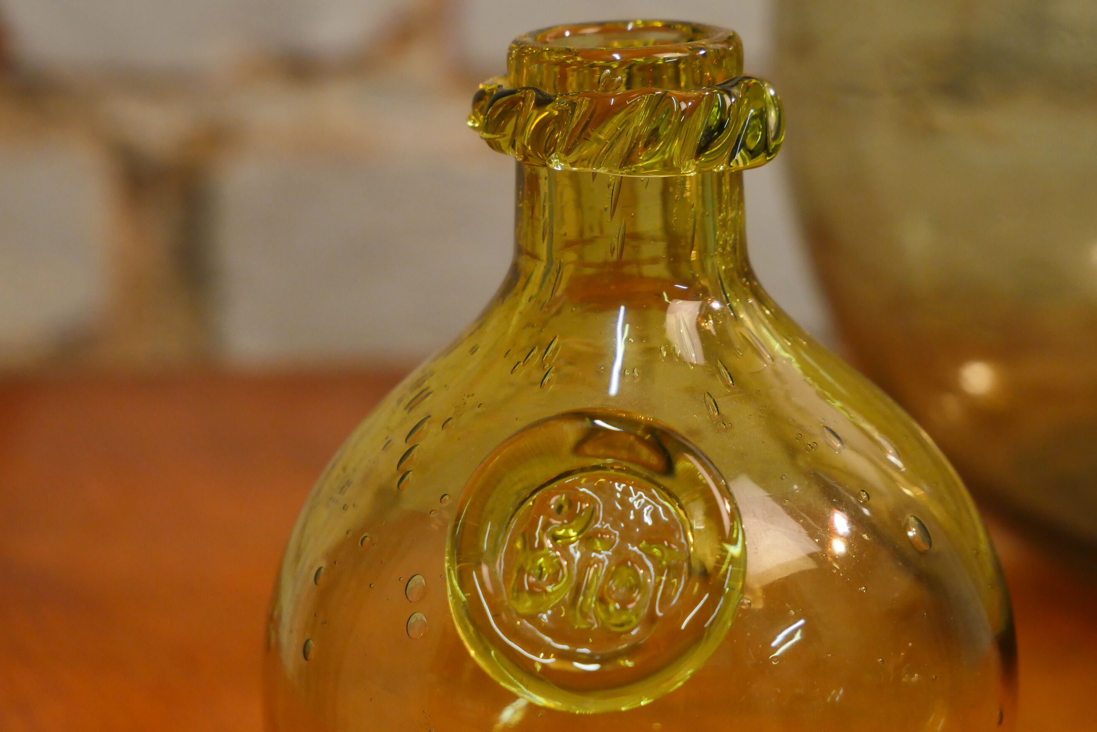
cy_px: 331
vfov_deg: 11.0
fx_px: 3809
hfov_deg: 16.4
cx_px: 548
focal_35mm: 125
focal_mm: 60
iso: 1600
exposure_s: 1/50
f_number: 5.6
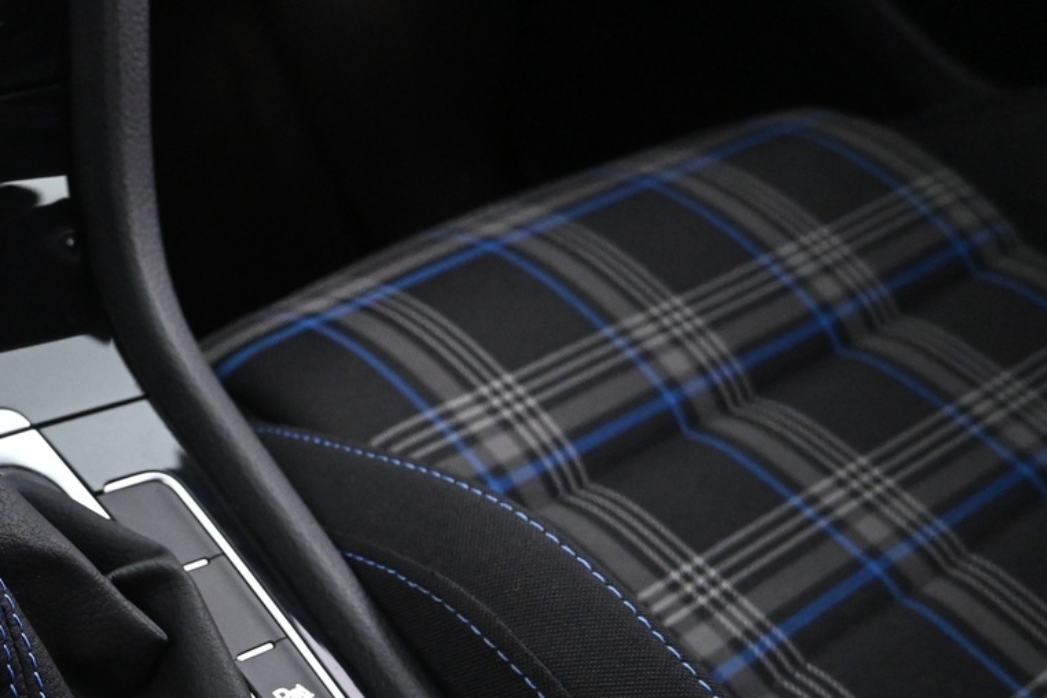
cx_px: -63
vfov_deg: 25.7
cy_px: 621
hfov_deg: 34.4
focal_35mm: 51
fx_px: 1483
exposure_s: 1/25
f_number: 3.5
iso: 3200
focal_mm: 16
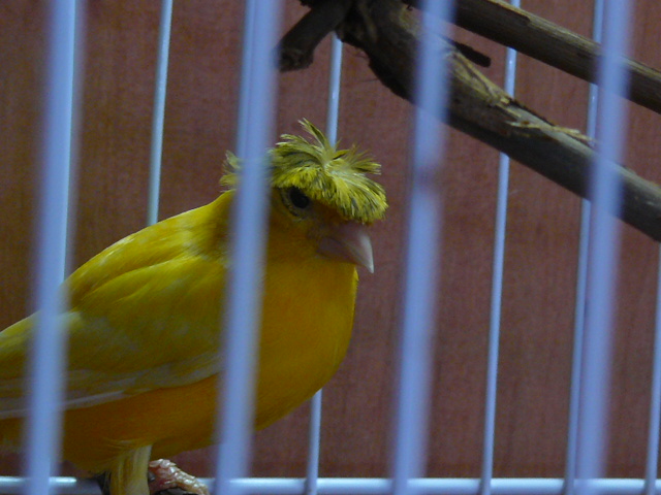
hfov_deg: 10.1
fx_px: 3724
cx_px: 330
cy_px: 248
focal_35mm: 195
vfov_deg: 7.6
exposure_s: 1/13
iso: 200
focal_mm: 21.6
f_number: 4
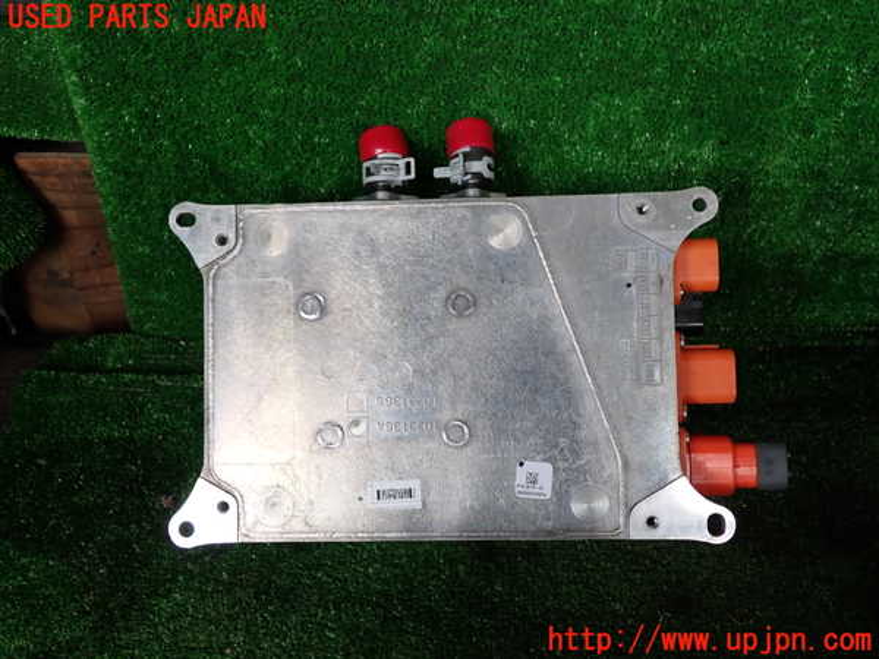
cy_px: 330
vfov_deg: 46.8
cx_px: 440
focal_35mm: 30
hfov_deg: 60.0
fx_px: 762
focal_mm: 5.4
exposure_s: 1/60
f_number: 2.3
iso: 160
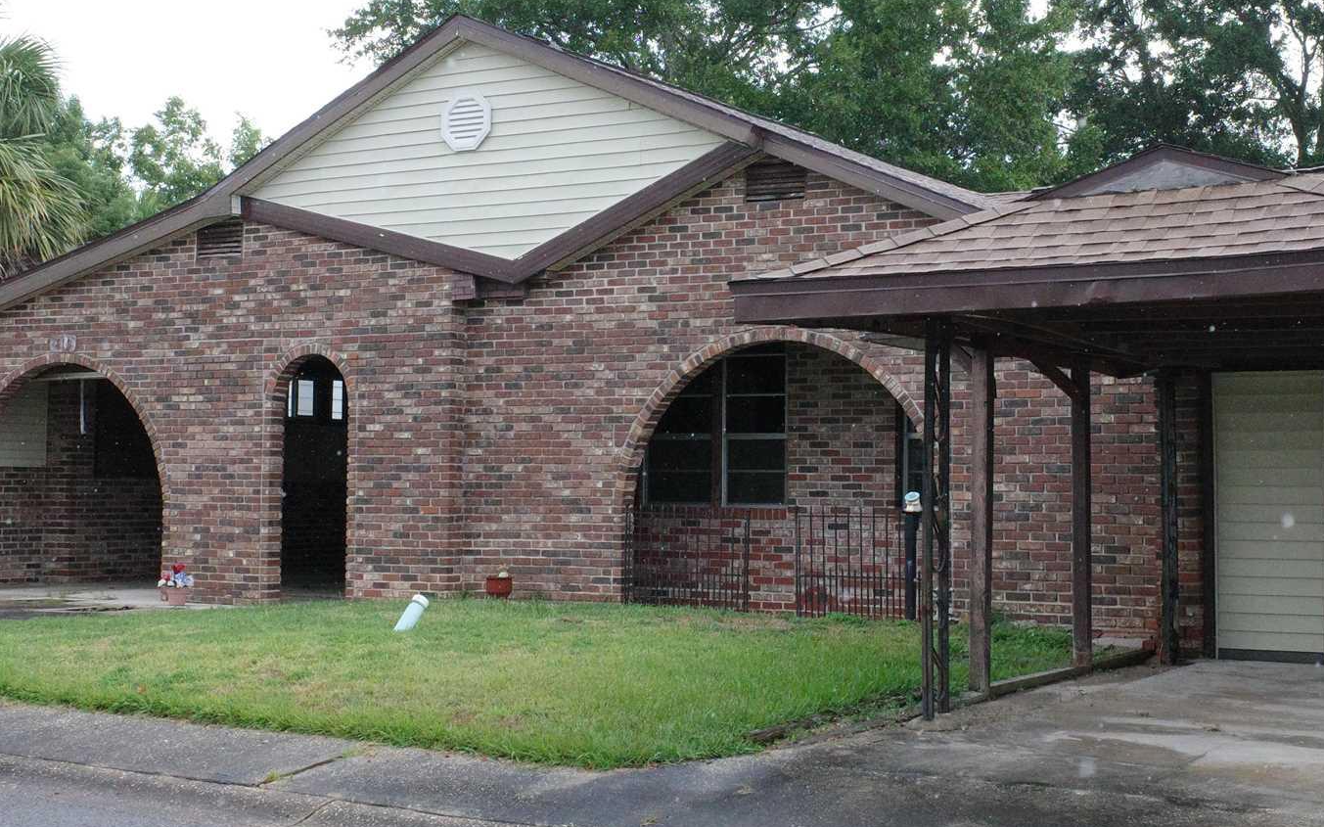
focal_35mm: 54
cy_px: 302
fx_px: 1948
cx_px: 718
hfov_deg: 37.5
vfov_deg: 23.9
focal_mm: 18.3
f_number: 5.6
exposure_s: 1/2000
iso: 3200
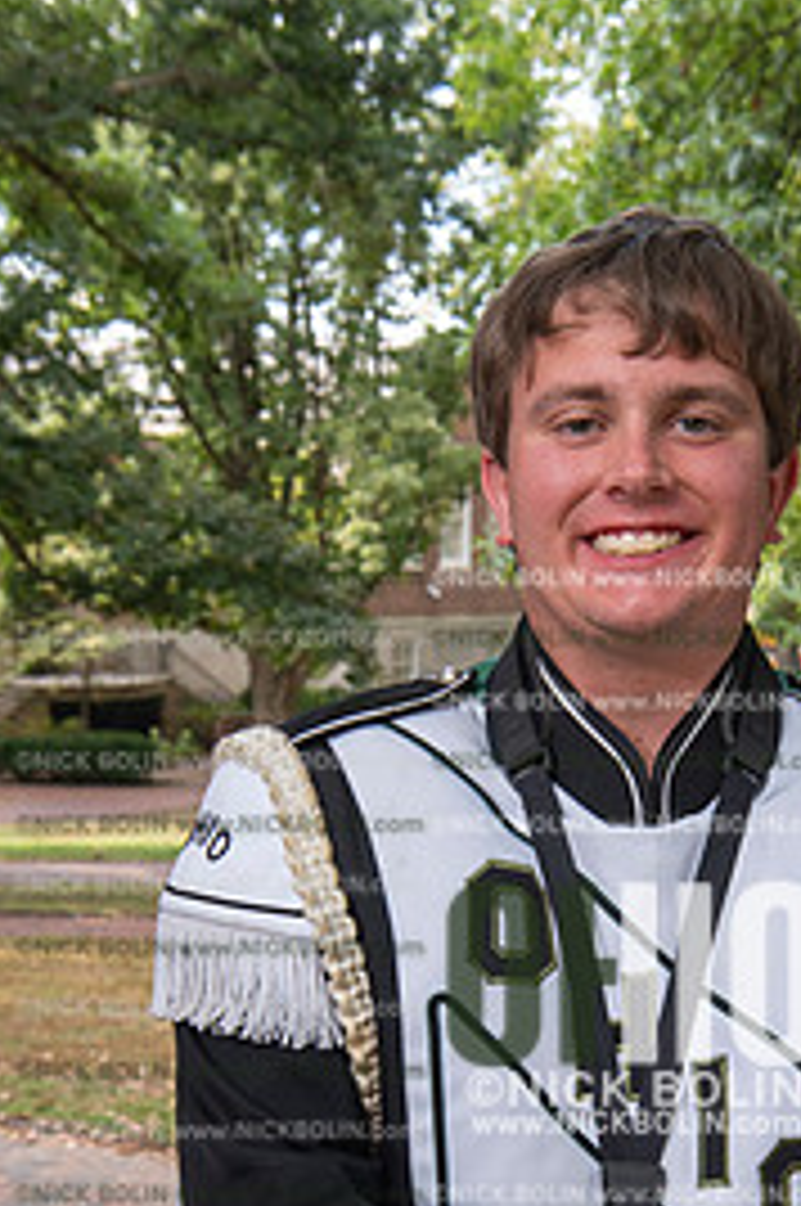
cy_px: 1008
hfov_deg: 18.2
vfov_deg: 26.7
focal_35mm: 74
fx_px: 2476
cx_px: 634
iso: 500
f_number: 8
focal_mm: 44
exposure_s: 1/100
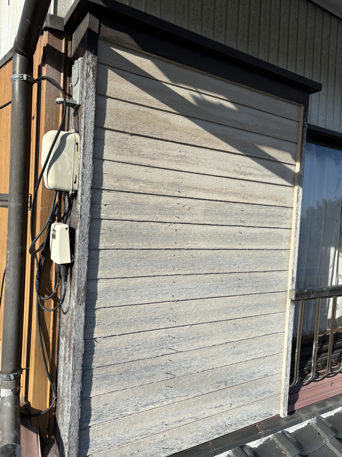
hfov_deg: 53.1
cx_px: 171
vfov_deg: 67.3
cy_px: 228
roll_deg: -2.6
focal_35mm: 26
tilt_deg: -3.2
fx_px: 343
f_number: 1.6
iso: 50
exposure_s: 1/3650
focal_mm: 5.96
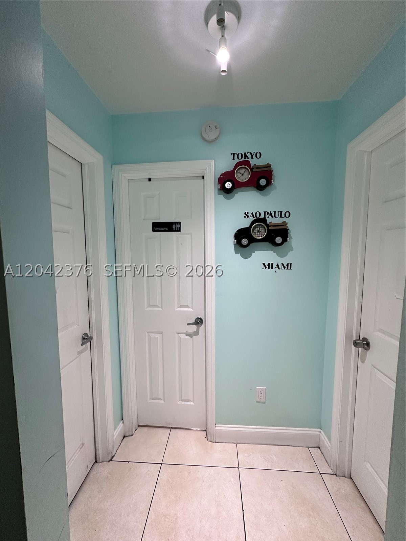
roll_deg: -0.3
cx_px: 203
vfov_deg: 102.1
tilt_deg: -4.6
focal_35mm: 14
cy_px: 270
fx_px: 219
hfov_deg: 85.7
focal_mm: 2.22
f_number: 2.2
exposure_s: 1/60
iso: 250
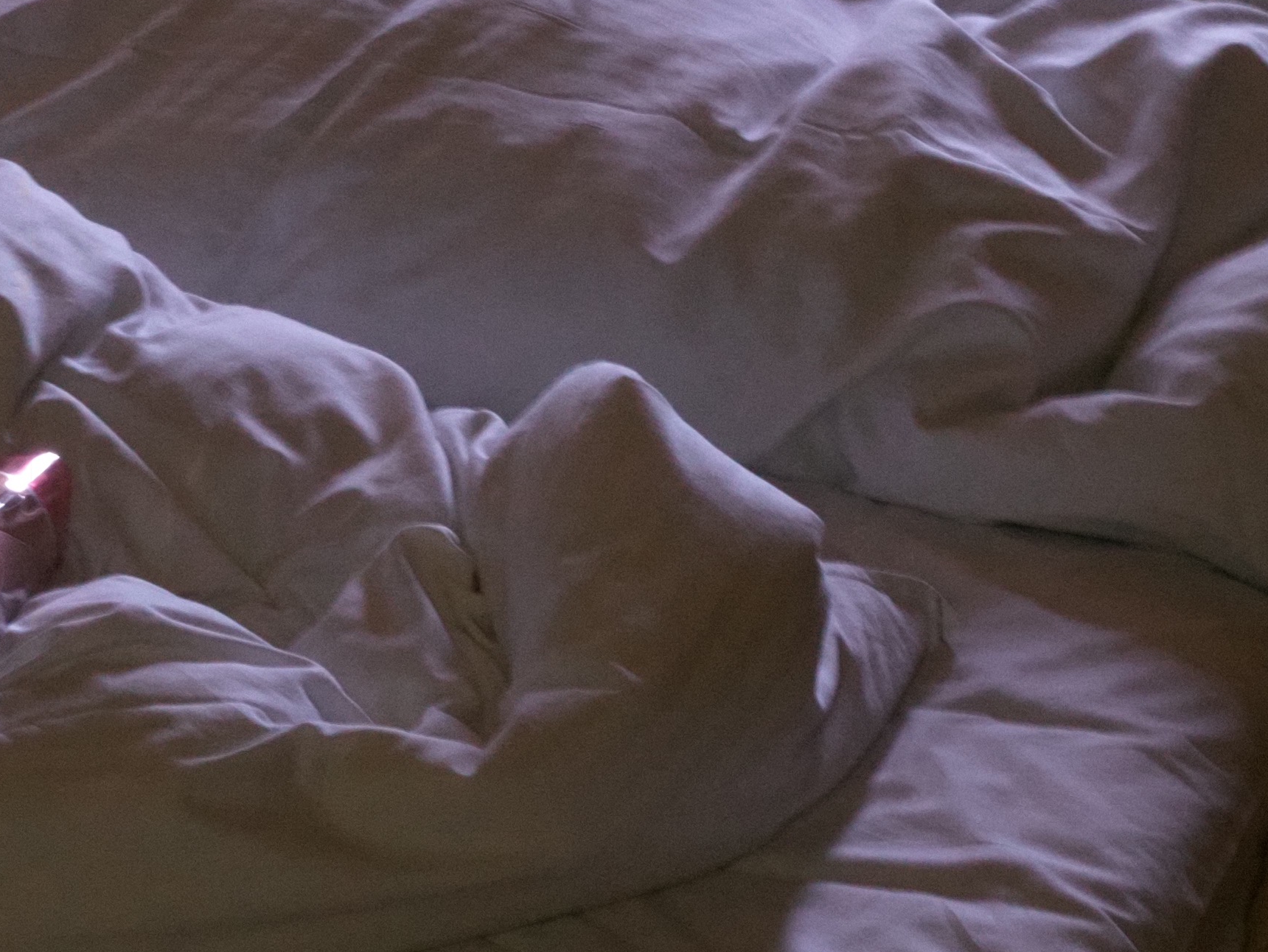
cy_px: 205
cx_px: 8
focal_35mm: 168
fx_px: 6157
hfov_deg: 11.6
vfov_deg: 8.8
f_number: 16
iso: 3200
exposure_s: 1/13
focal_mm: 45
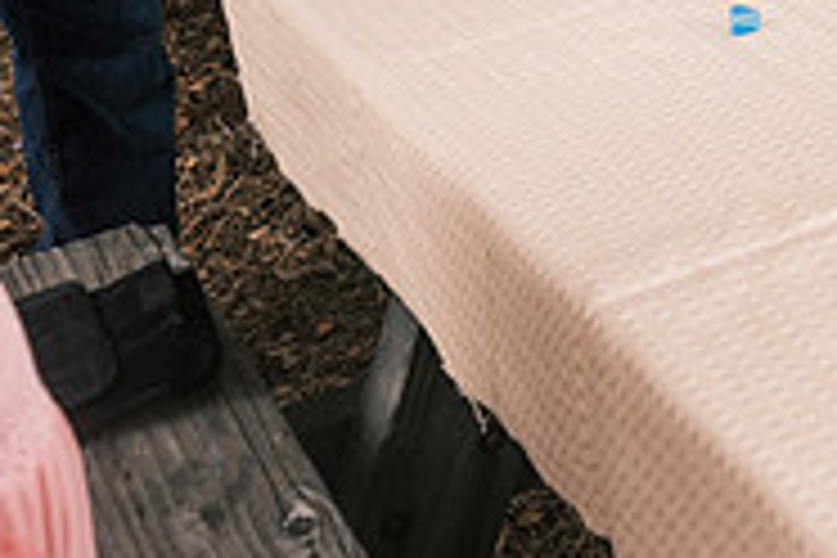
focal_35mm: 84
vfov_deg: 15.6
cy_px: -115
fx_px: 1953
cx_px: 788
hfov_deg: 23.4
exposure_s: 1/250
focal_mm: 18
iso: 500
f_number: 2.8
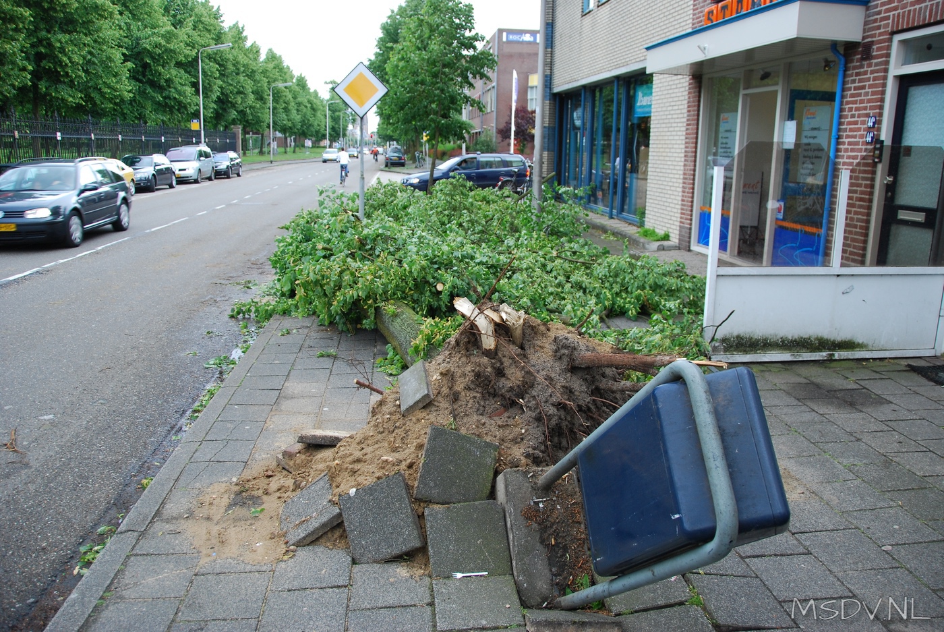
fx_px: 709
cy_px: 316
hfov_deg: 67.3
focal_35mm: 27
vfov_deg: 48.0
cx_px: 472
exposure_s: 1/60
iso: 280
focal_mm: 18
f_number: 3.5
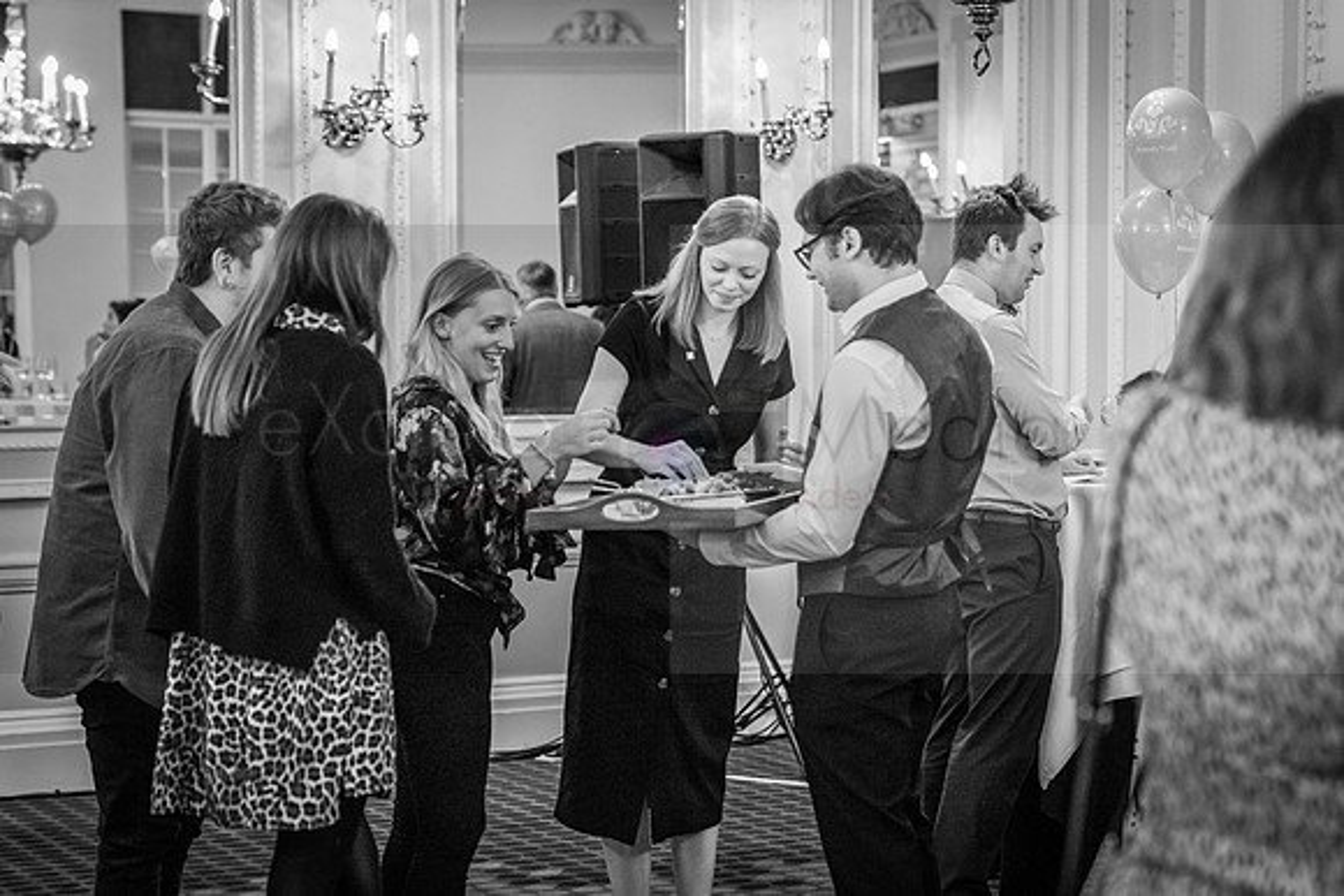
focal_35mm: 76
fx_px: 2851
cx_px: 697
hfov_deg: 26.5
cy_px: 455
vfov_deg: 17.9
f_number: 2.8
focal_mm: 70
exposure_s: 1/125
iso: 6400
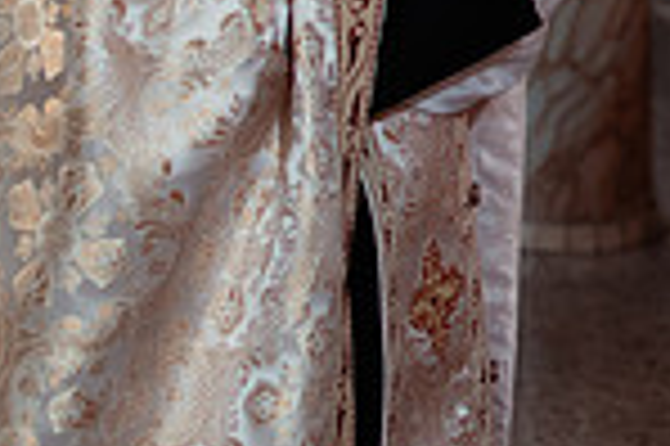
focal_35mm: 166
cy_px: -239
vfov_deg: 8.1
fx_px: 3086
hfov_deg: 11.1
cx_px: 1413
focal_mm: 35
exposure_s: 1/250
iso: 1600
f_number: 2.8
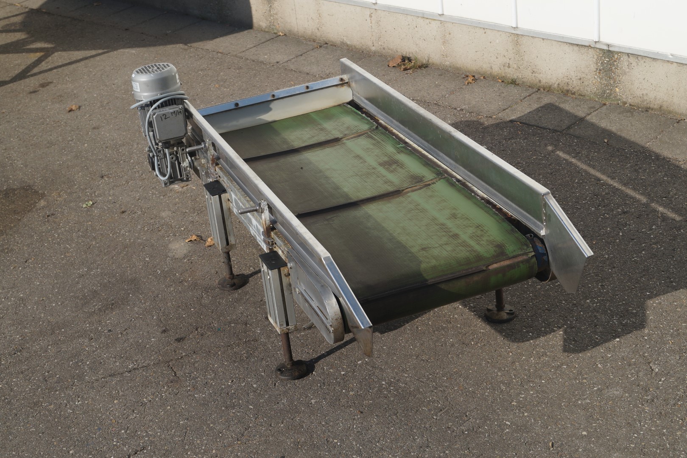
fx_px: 1002
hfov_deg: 37.9
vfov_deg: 25.8
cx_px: 344
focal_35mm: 52
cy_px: 229
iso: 100
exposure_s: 1/320
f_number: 7.1
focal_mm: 35
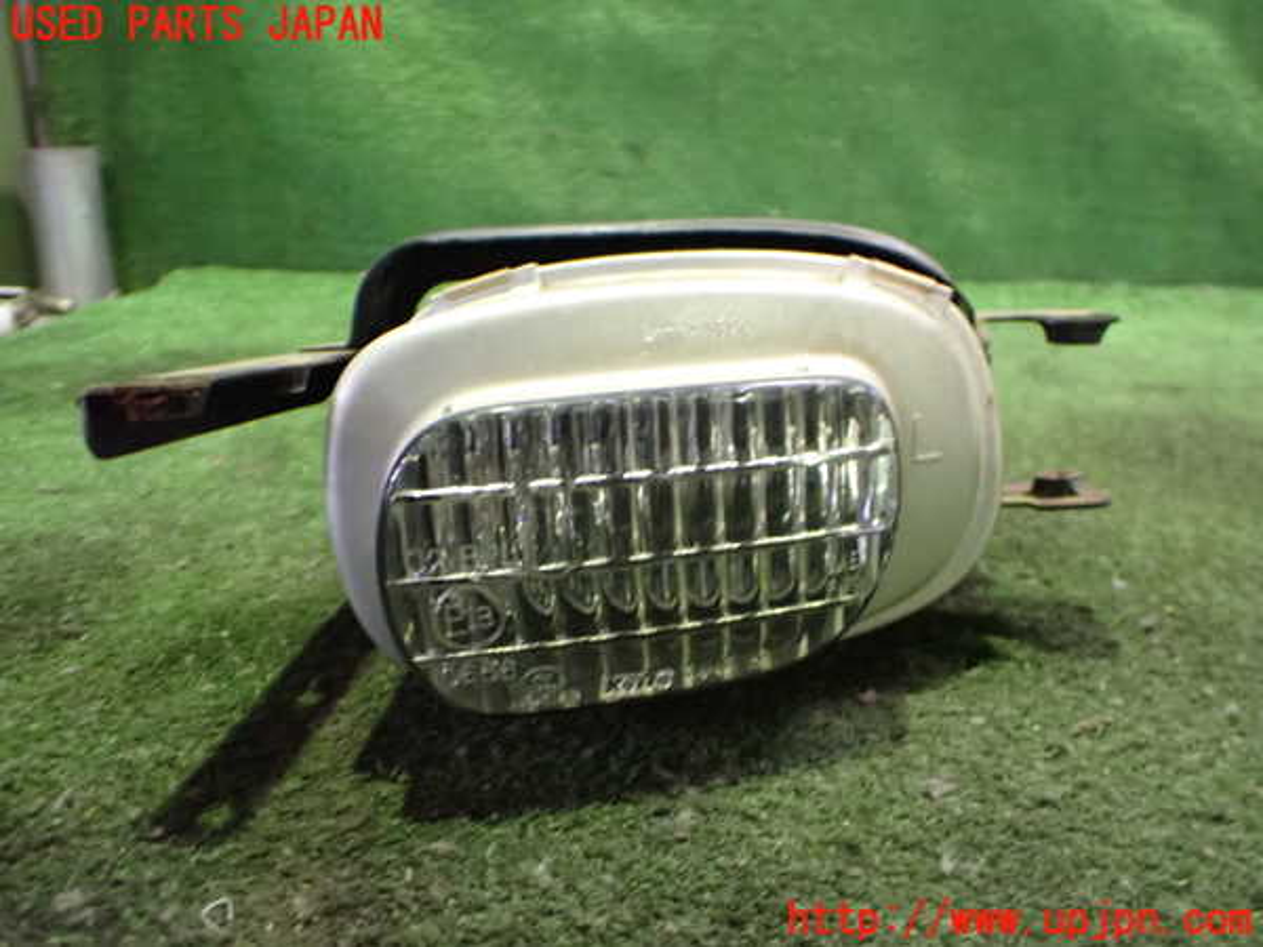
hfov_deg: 60.0
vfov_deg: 46.8
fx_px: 1095
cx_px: 632
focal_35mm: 30
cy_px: 474
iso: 1250
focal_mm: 5.4
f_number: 2.3
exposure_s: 1/30
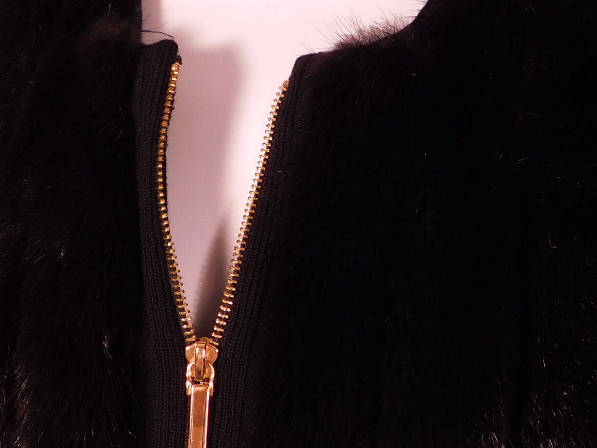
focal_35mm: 62
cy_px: 179
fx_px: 1069
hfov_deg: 31.2
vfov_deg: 23.6
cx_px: 321
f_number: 3.2
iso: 125
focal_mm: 4.9
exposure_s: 1/200
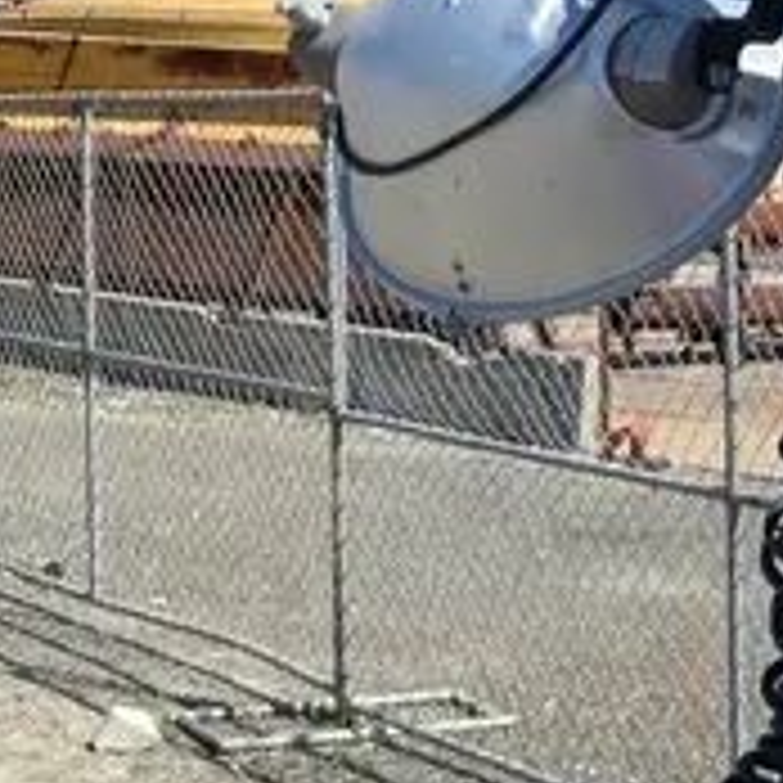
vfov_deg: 17.8
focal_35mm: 97
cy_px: 583
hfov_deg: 17.2
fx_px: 2482
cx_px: 896
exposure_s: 1/3731
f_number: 1.6
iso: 32
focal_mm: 4.2
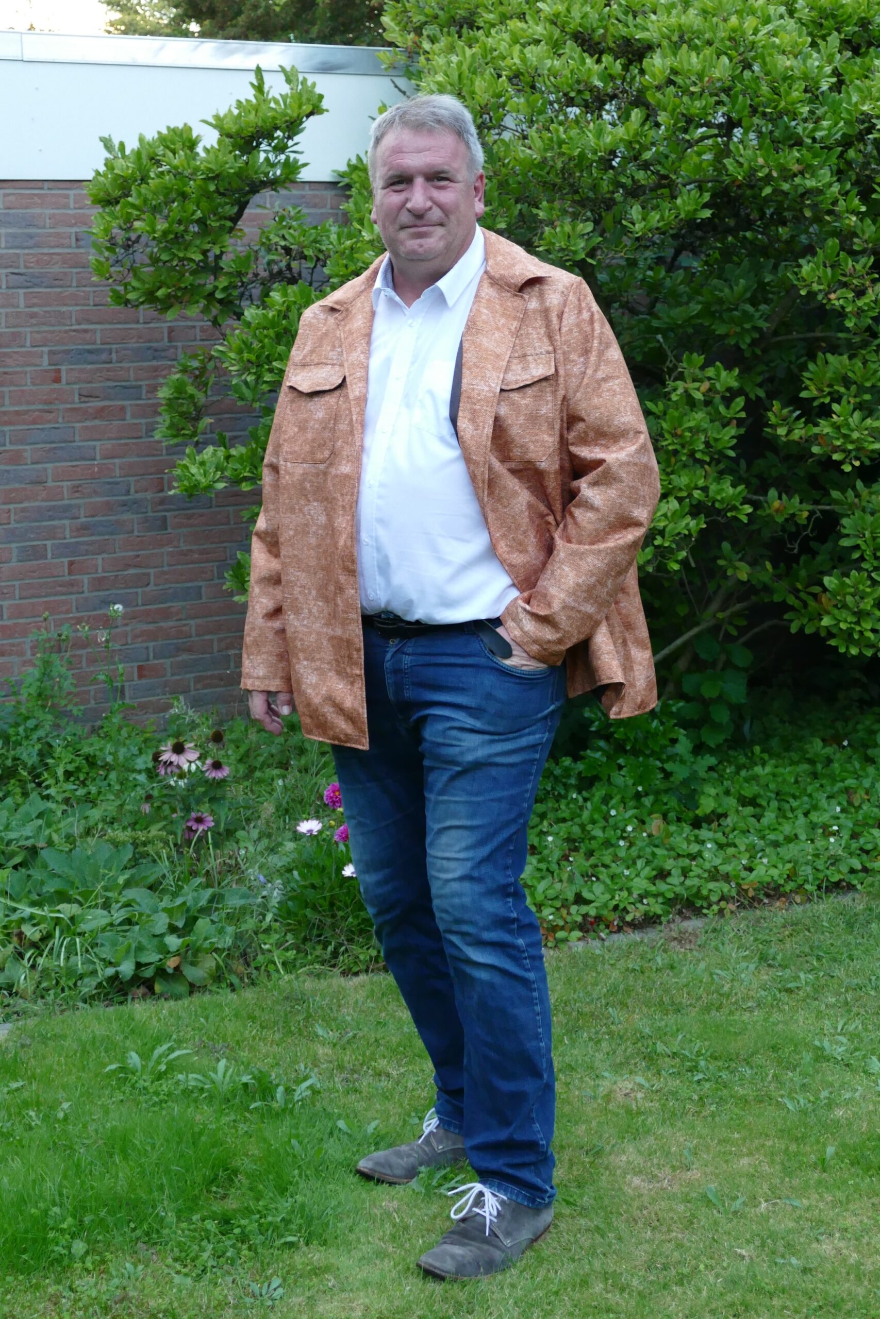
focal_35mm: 45
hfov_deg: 29.9
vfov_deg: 43.6
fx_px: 1650
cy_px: 660
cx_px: 440
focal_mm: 16.24
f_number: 3.2
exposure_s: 1/80
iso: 800
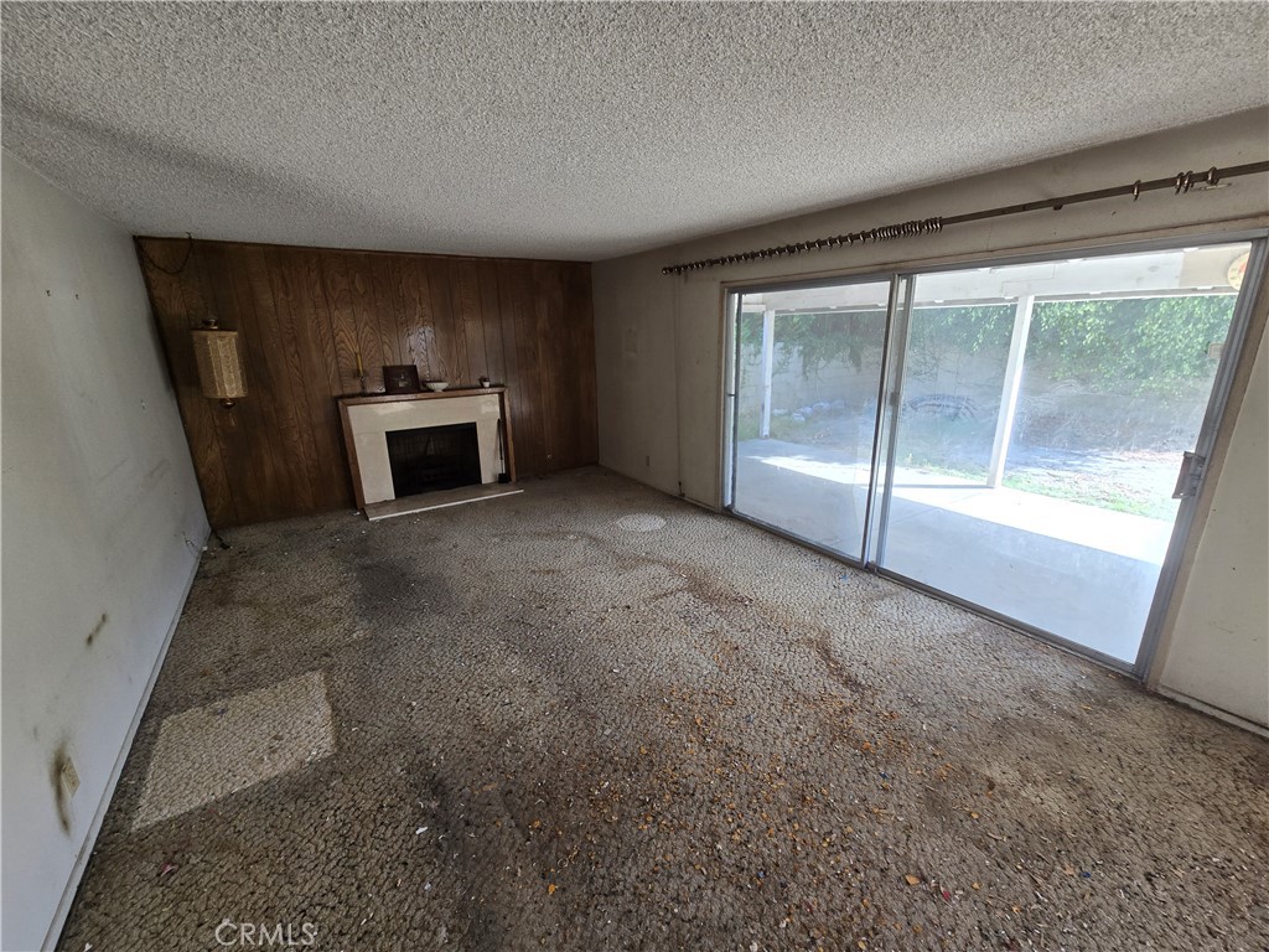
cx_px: 634
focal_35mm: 13
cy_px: 476
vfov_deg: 89.9
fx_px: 477
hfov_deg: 106.2
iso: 80
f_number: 2.2
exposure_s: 1/120
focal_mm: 2.2
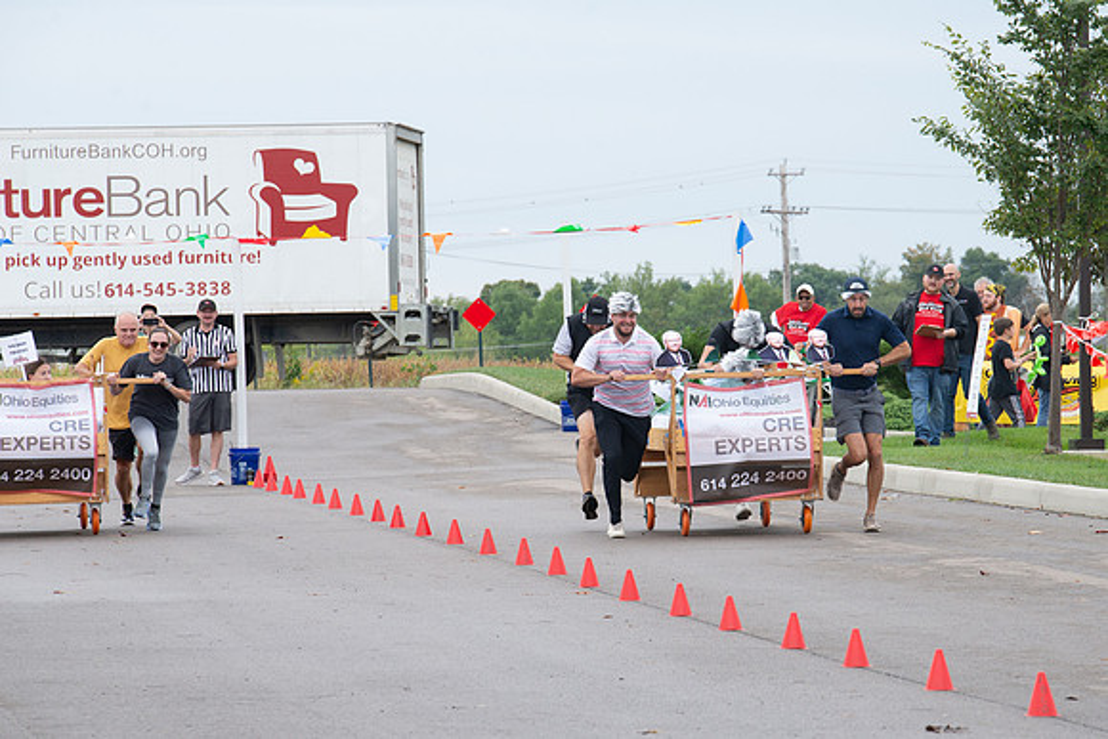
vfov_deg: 5.4
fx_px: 7861
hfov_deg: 8.1
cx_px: 707
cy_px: 391
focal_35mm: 255
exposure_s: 1/250
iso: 640
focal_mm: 200
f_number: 9
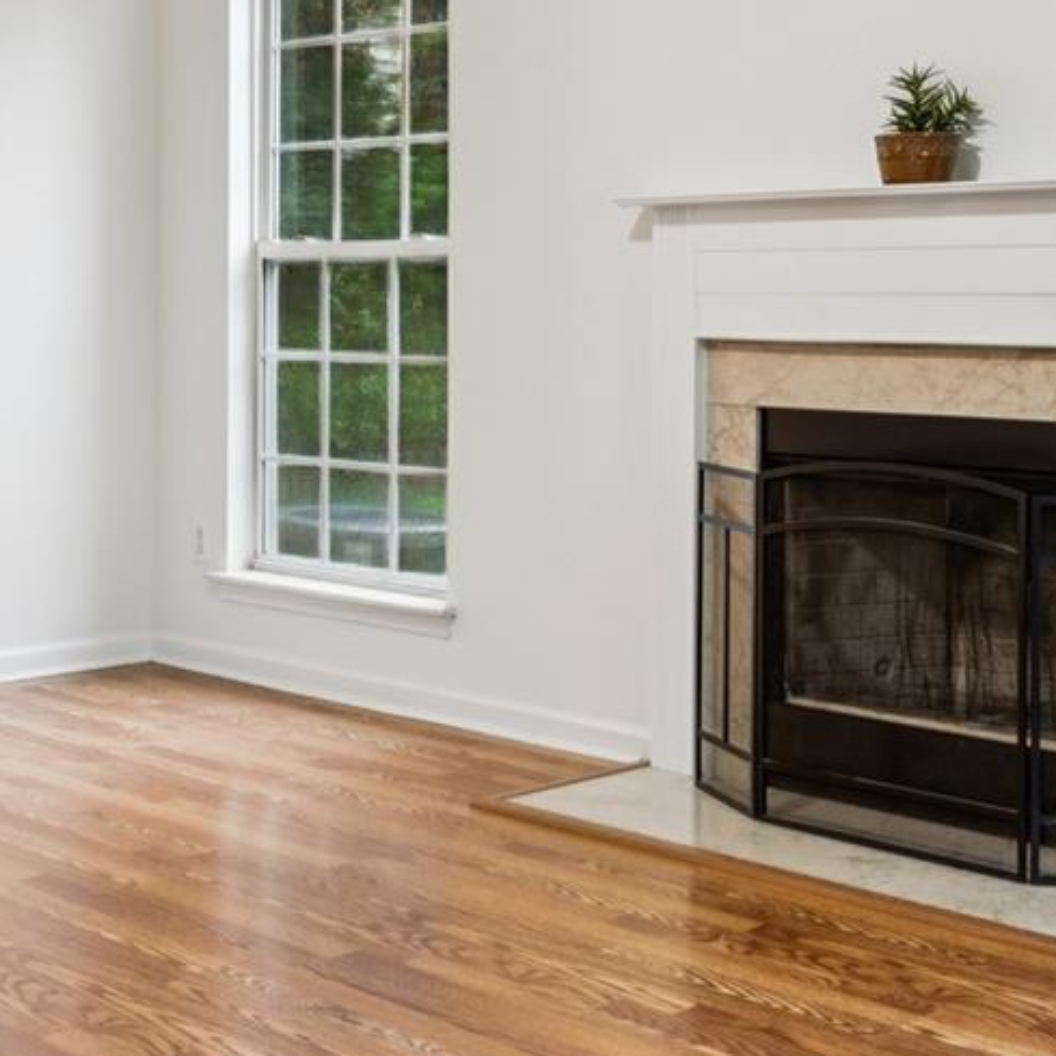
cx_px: 514
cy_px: 314
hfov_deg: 29.0
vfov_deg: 28.7
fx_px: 2041
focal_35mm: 59
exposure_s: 1.3
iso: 100
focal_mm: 16.6
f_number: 13
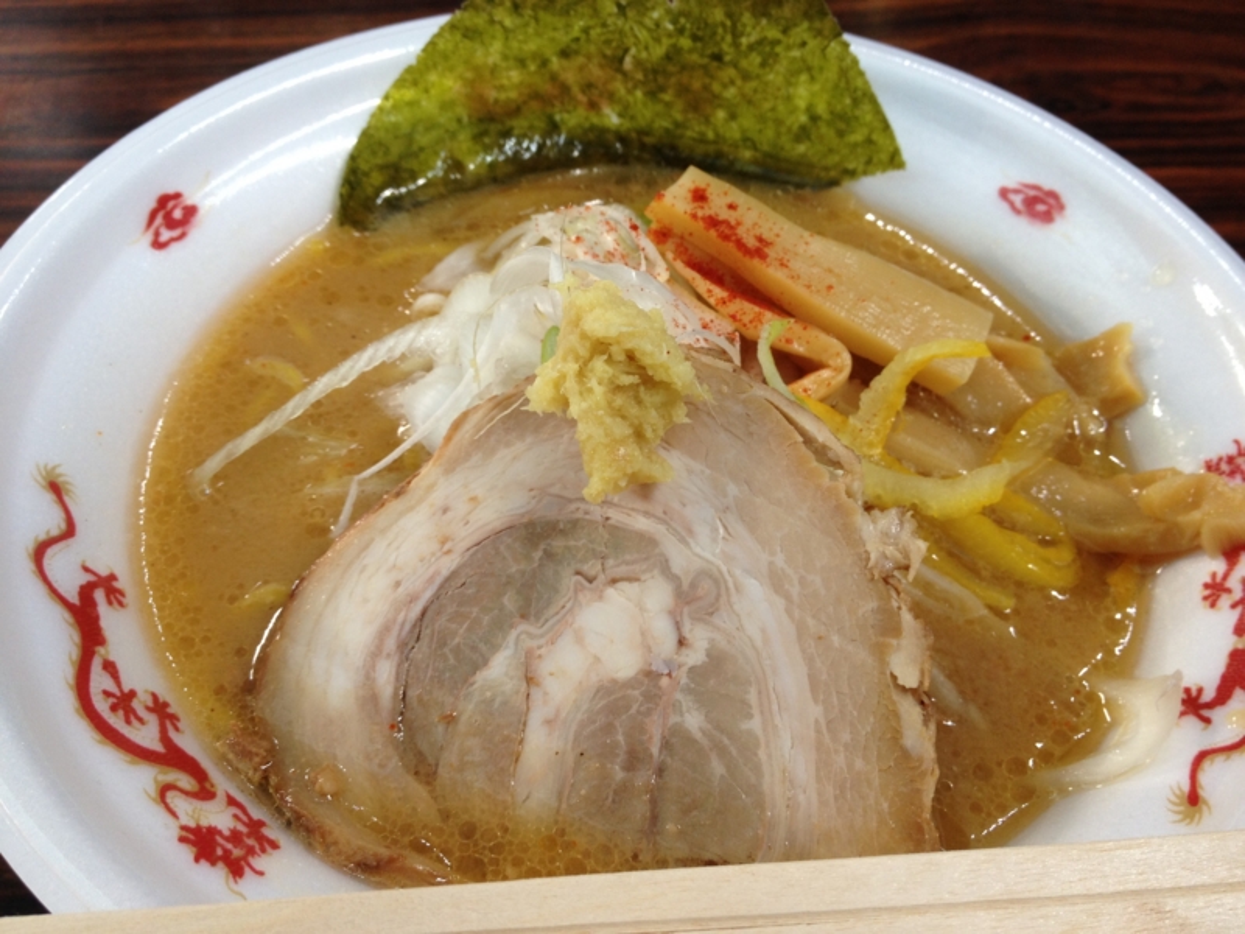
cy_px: 467
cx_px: 622
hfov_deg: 52.6
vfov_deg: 40.7
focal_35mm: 35
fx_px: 1259
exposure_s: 1/24
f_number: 2.4
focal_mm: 4.28
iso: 64
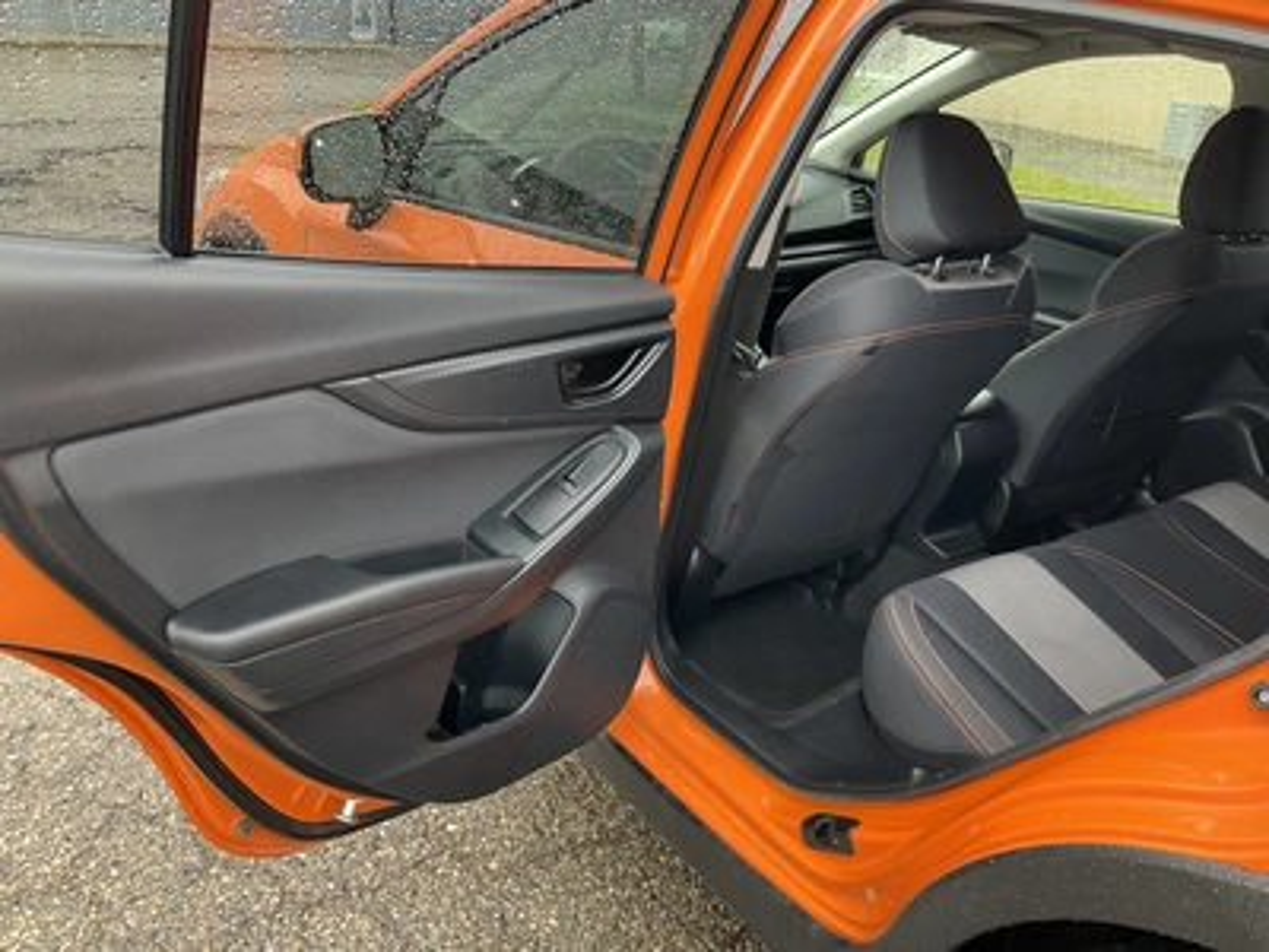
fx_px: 1063
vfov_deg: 48.2
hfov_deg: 61.7
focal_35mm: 29
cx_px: 634
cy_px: 476
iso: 64
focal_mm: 3
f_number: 1.8
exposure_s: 1/92
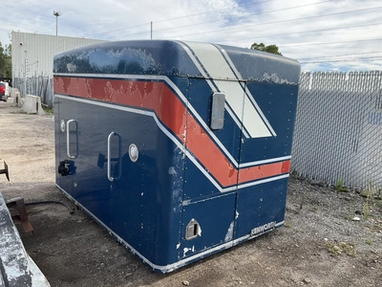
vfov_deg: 48.2
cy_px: 144
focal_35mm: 29
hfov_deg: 61.7
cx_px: 191
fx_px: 320
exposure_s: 1/749
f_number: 1.8
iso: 25
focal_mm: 3
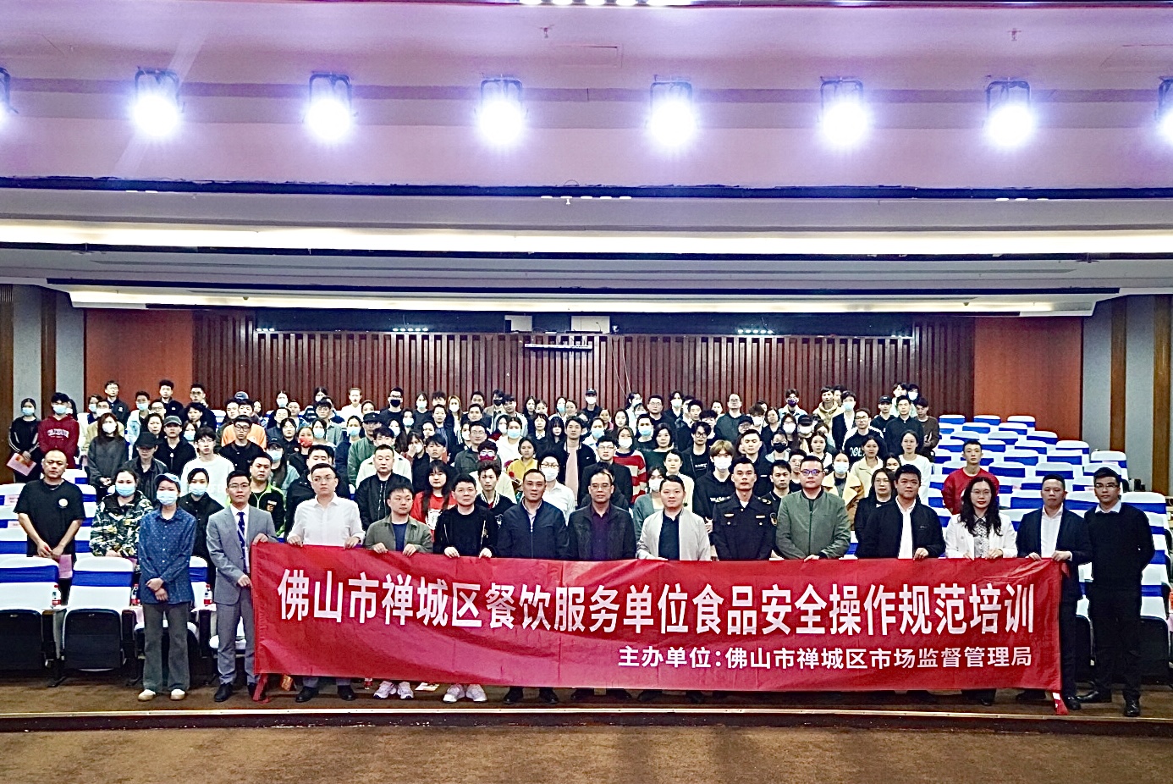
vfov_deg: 43.7
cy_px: 392
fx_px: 978
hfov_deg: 61.9
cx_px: 586
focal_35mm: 30
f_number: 6.3
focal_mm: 30
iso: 10000
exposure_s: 1/200
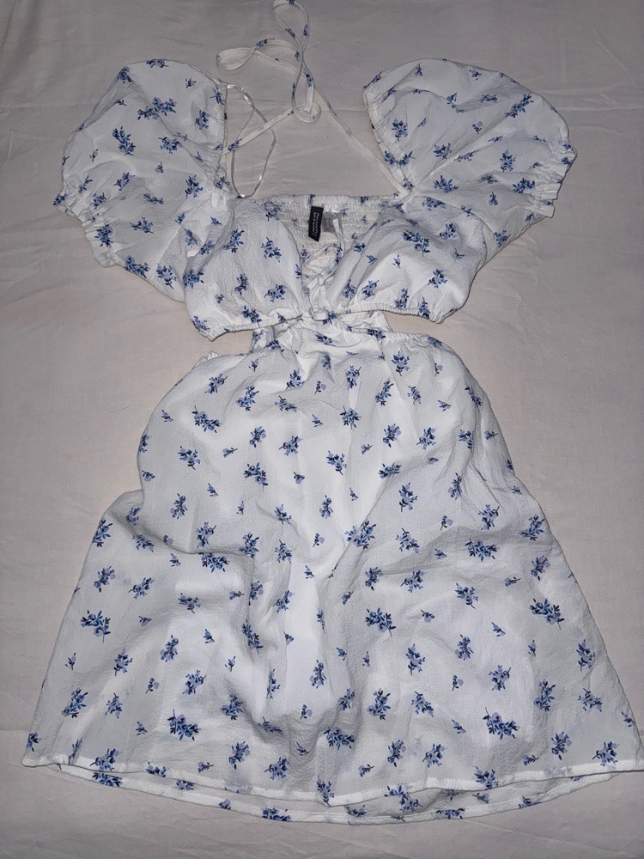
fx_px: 595
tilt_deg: -81.9
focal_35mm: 24
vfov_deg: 71.6
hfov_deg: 56.8
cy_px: 430
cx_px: 322
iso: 64
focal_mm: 6.76
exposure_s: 1/67
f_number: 1.78
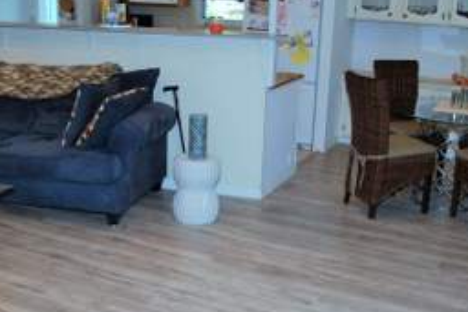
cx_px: 232
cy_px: 167
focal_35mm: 45
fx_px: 585
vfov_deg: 29.9
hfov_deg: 43.6
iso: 200
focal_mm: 16
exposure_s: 1/60
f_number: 4
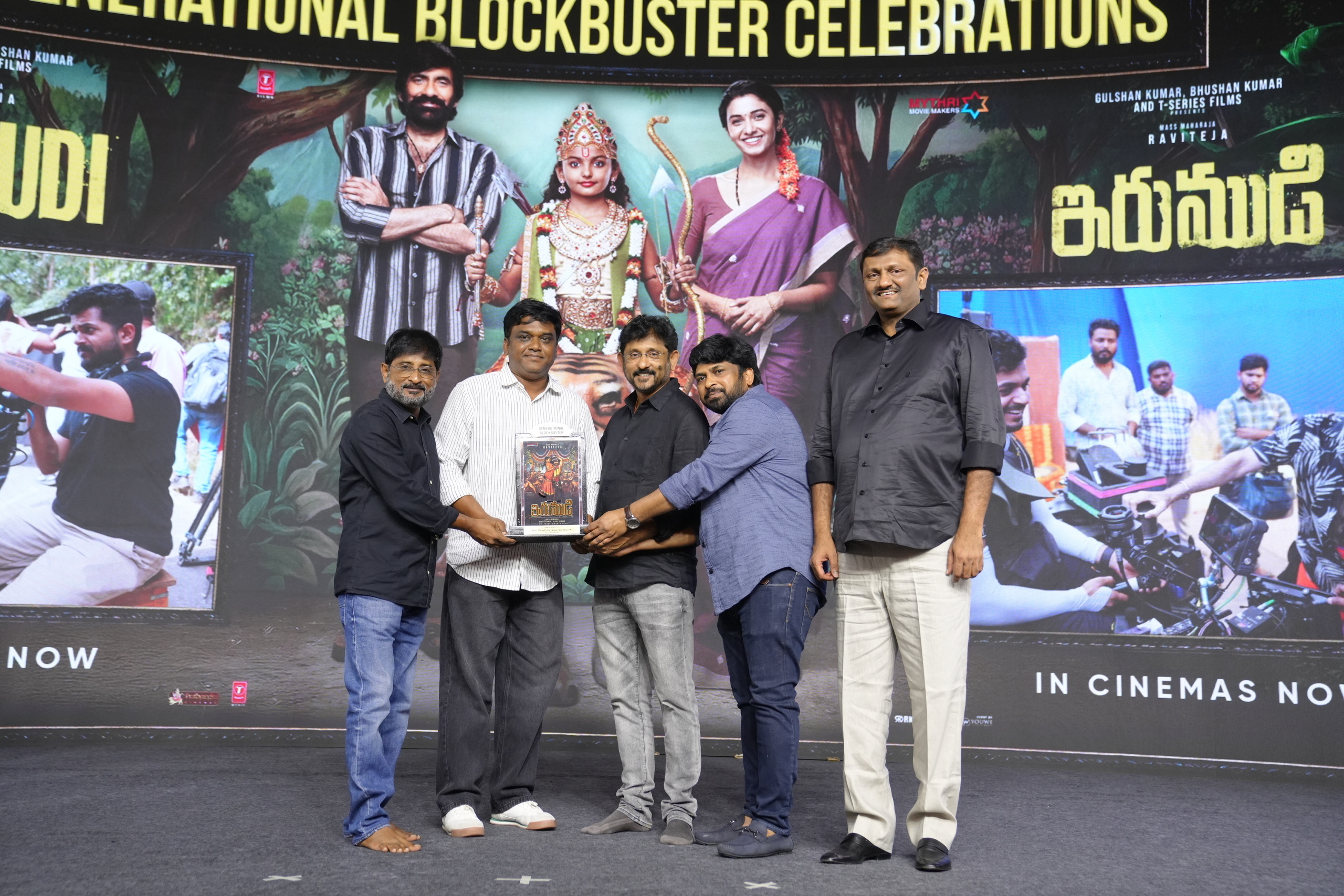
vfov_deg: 33.4
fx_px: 1493
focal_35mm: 40
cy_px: 448
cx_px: 672
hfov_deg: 48.5
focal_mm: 40
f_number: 3.5
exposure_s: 1/160
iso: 1600
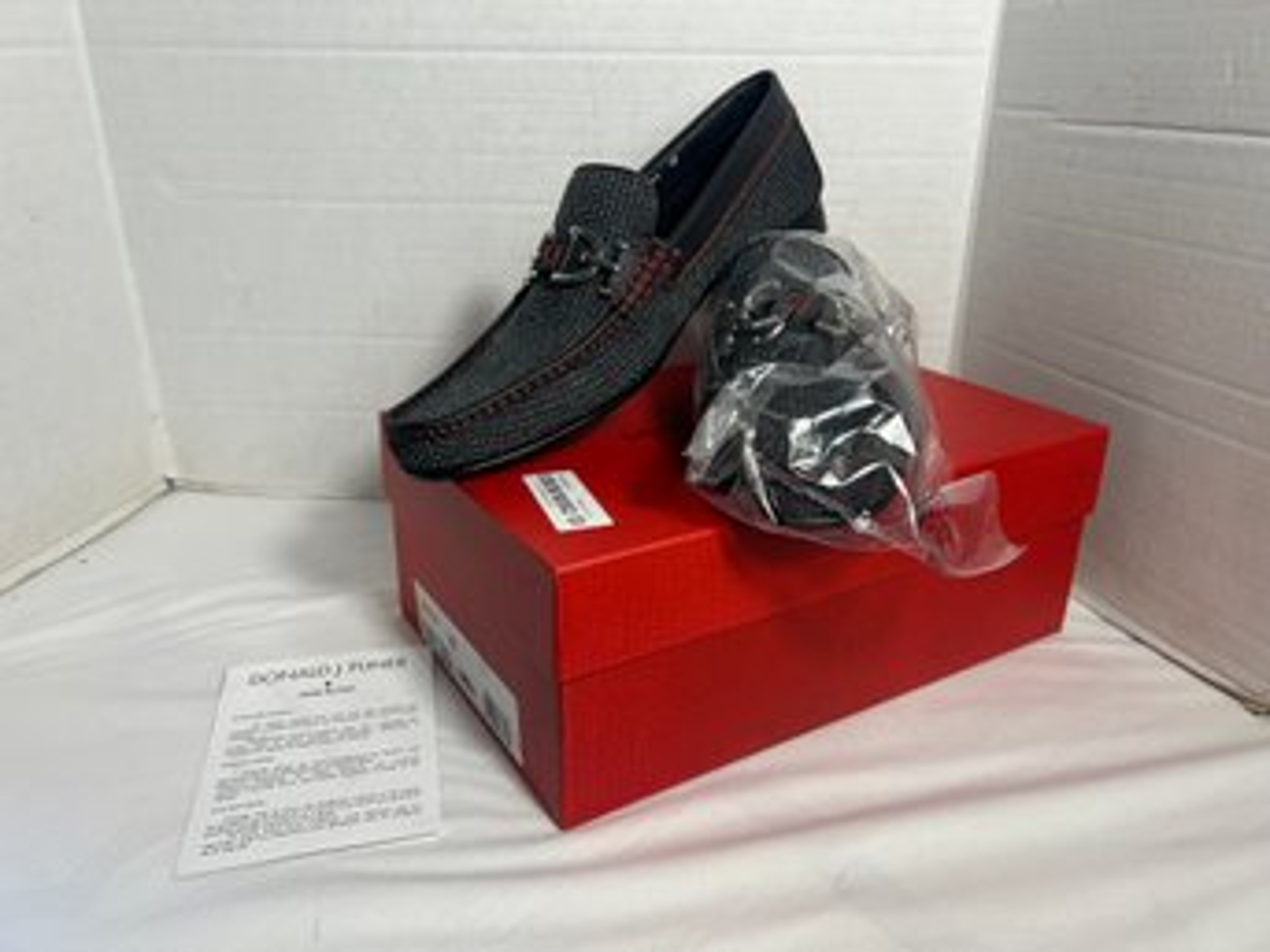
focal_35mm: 26
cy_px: 476
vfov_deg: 53.0
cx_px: 635
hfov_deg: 67.3
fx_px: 954
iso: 40
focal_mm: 5.7
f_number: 1.5
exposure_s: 1/120
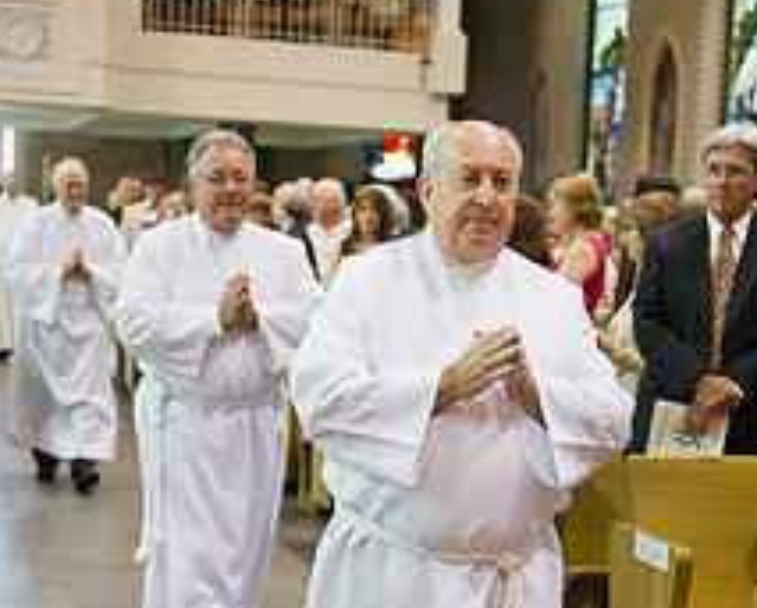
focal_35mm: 83
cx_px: 460
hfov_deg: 22.9
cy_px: 466
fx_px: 1862
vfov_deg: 18.4
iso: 2000
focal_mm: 42
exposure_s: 1/160
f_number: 2.8
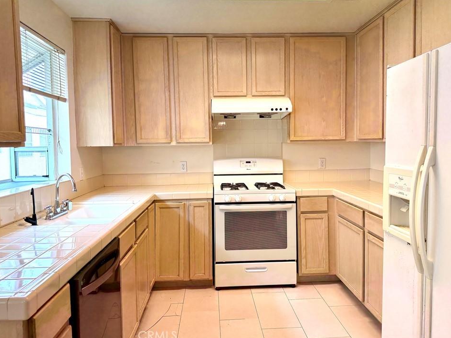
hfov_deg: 67.3
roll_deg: +1.4
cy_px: 159
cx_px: 234
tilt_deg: -3.6
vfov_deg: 53.0
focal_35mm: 26
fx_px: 339
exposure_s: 1/199
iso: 200
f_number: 1.78
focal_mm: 6.76
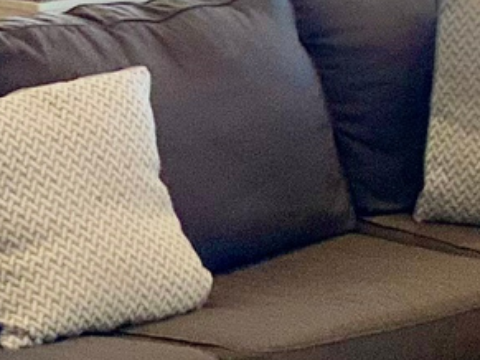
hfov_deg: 9.7
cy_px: -54
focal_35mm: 204
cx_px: 241
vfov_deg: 7.2
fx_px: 2828
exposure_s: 1/60
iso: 80
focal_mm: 3
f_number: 1.8
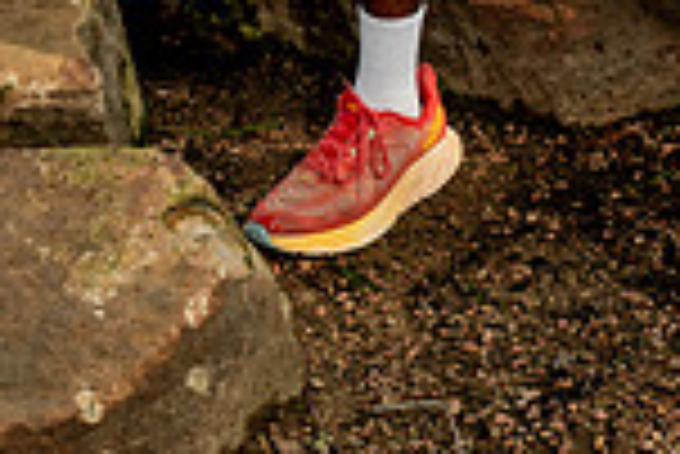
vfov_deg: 10.3
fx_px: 2250
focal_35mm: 119
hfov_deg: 17.2
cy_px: -544
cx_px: 315
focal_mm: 40
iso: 200
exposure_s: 1/200
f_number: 7.1
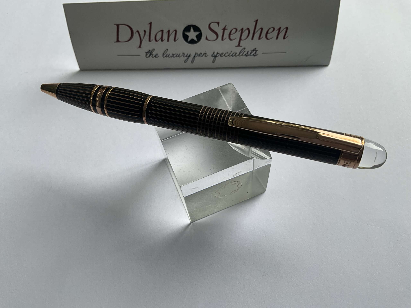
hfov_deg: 61.7
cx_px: 206
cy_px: 154
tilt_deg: -59.7
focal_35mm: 29
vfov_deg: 48.2
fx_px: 344
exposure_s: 1/122
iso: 16
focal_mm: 3
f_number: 1.8
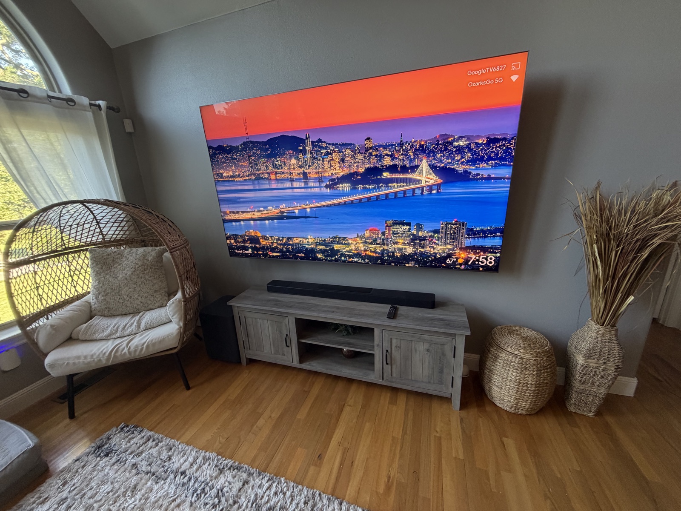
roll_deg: +2.0
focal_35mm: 14
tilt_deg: -14.4
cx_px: 340
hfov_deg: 102.1
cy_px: 256
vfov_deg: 85.7
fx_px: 275
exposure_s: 1/60
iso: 200
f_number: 2.2
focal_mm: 2.22
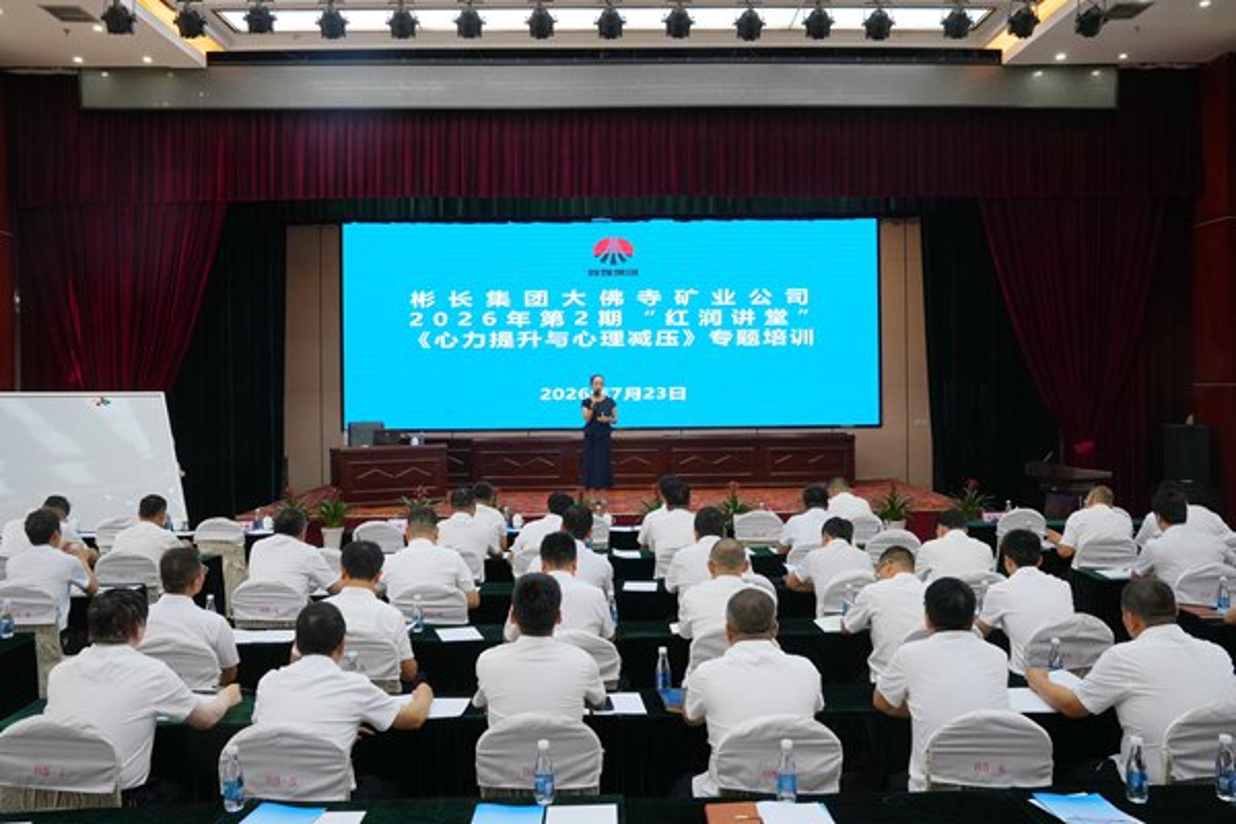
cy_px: 412
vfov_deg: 43.6
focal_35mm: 30
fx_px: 1030
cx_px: 618
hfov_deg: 61.9
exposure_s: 1/80
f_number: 10
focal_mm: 30
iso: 2000
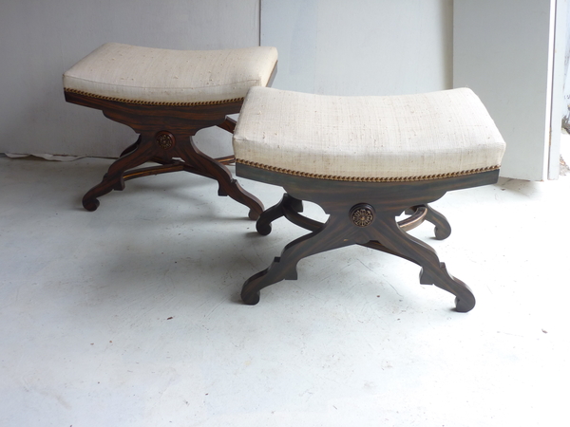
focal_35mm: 37
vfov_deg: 38.7
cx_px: 285
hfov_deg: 50.1
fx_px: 609
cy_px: 214
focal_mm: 6.1
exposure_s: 1/8
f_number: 3.6
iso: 80
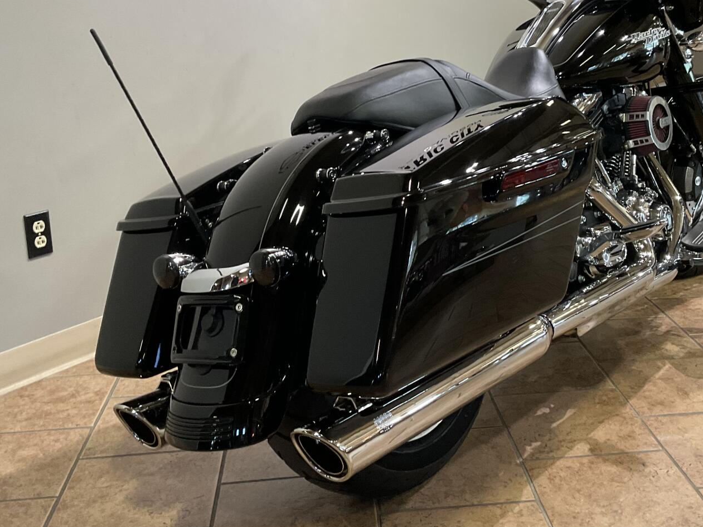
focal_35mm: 46
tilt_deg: -12.0
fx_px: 934
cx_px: 414
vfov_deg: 31.3
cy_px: 186
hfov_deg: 41.1
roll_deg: -0.4
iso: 80
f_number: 1.8
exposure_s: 1/60
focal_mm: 3
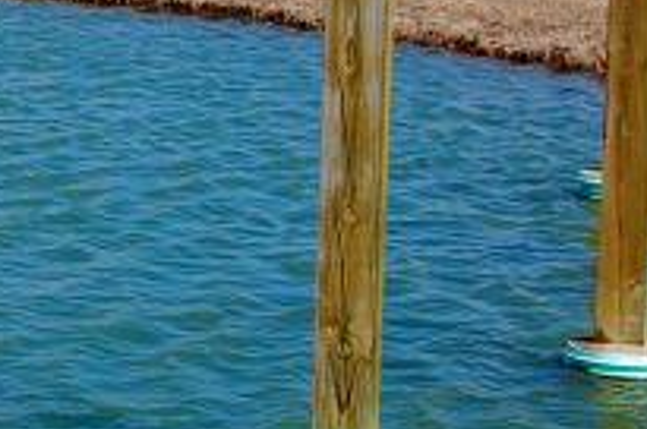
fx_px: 3095
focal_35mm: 172
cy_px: -131
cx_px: -830
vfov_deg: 7.8
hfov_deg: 10.5
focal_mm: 23
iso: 200
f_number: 10
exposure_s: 1/400
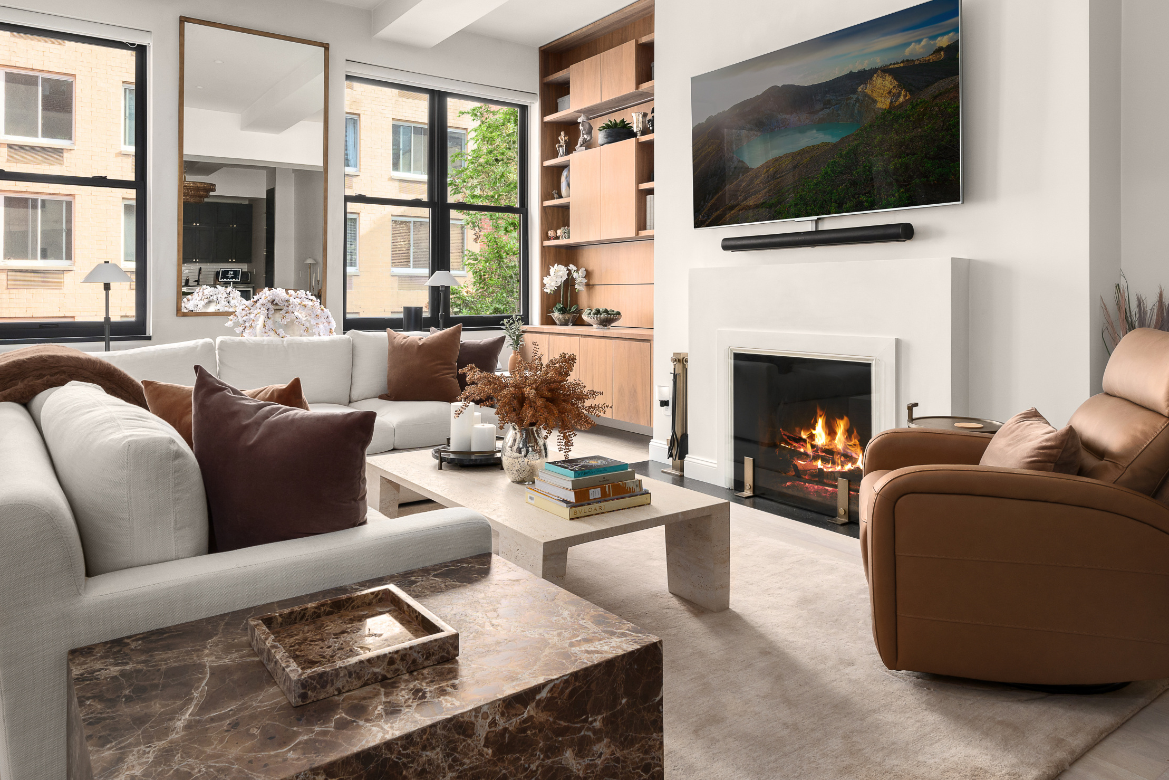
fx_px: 747
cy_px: 281
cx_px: 562
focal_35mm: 23
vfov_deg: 54.3
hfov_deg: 76.1
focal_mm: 17
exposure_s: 1/2
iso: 800
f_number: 10
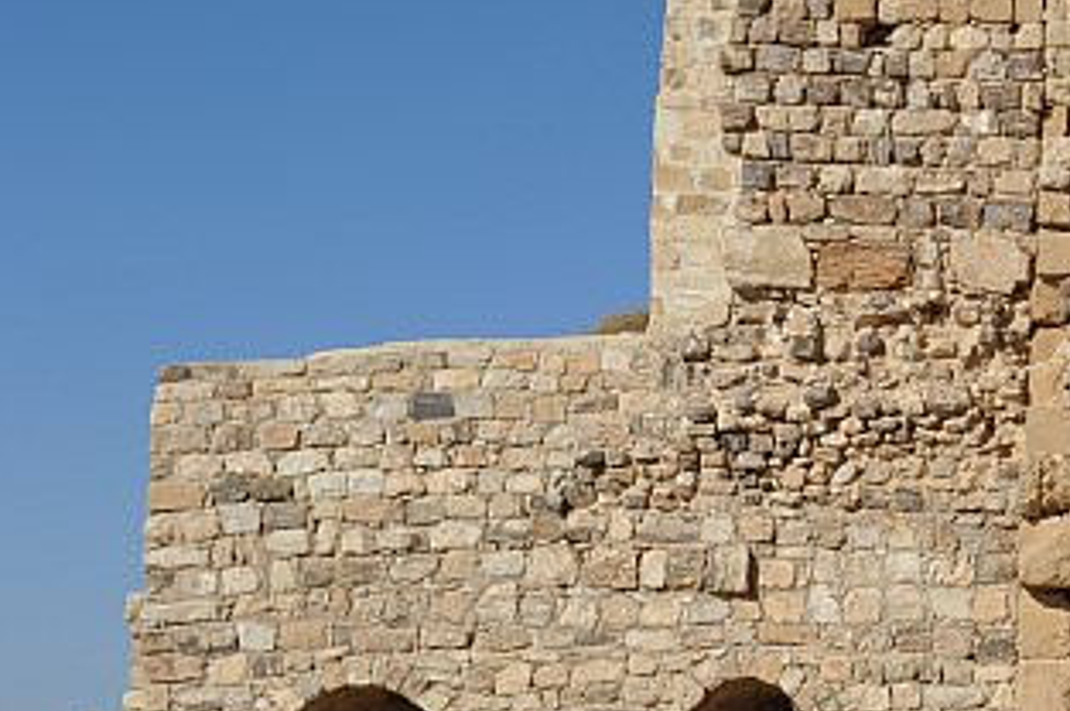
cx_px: 1525
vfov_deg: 11.9
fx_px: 3414
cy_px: 244
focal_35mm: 115
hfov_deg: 16.5
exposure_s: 1/400
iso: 200
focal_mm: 40
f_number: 10
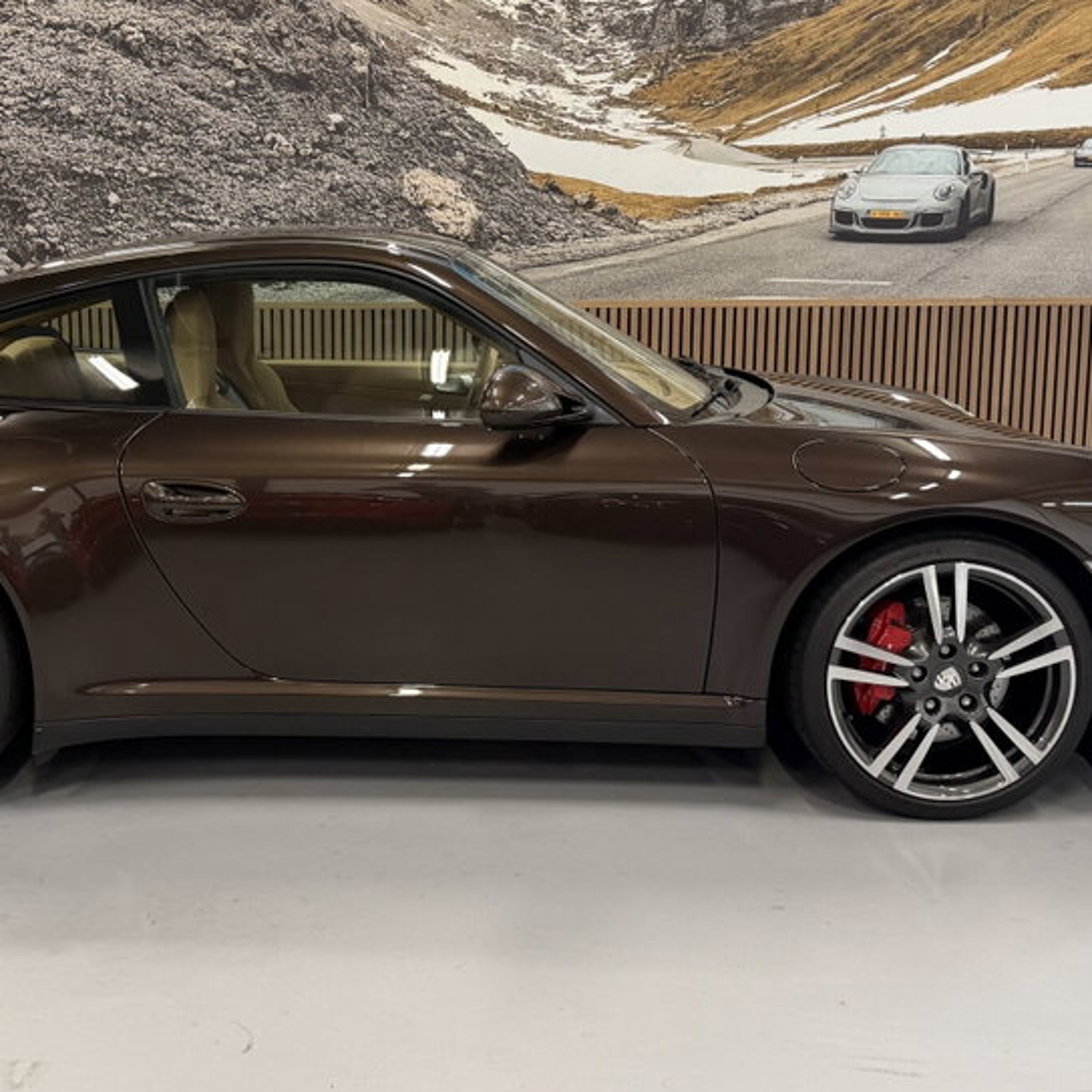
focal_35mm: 40
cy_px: 428
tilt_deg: -8.7
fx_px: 1428
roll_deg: +0.7
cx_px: 370
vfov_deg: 41.6
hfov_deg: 41.4
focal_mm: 6.76
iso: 200
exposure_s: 1/50
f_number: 1.78
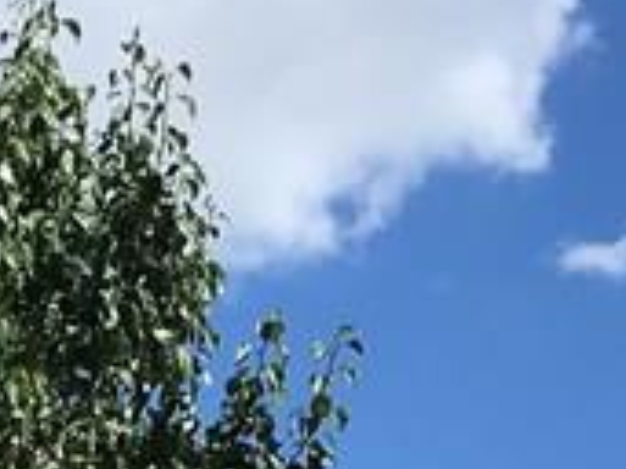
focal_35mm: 174
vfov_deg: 7.8
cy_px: 1209
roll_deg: -2.5
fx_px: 3144
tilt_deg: +6.9
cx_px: -117
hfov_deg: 11.2
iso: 25
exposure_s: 1/1923
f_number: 2.2
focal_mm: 4.15
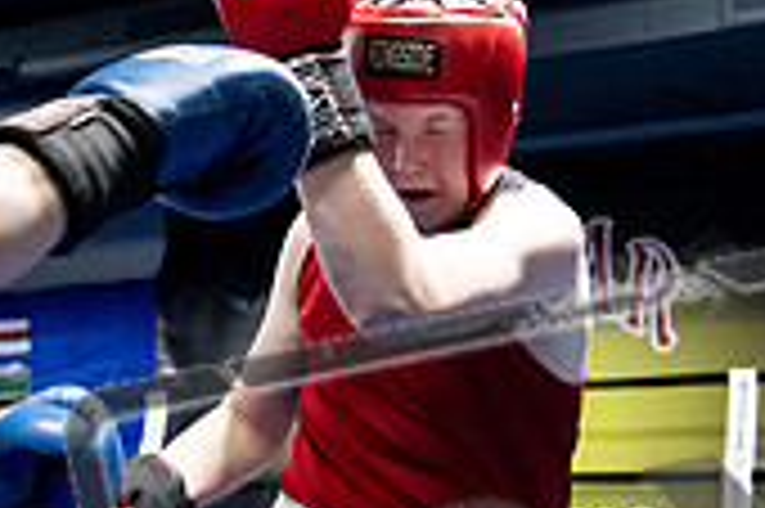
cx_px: 76
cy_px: 465
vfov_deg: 16.4
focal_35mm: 82
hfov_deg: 24.1
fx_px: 1741
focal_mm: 24
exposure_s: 1/1000
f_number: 2.8
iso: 8000
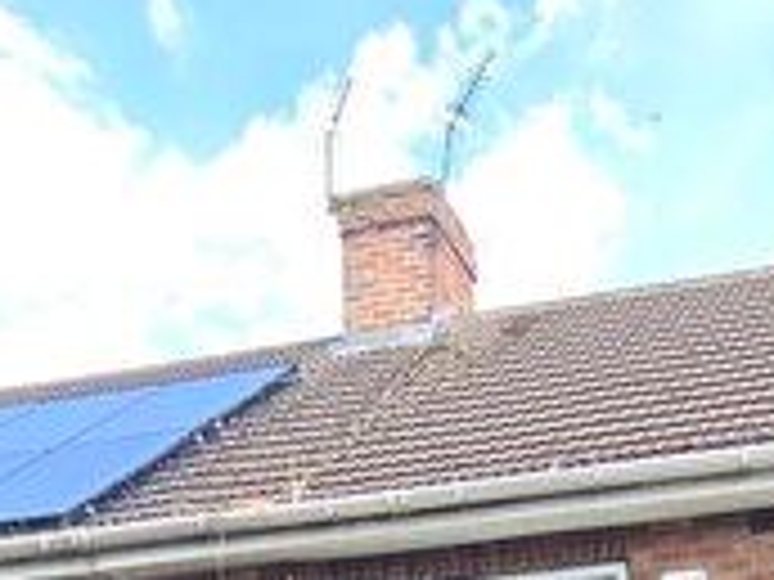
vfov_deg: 18.2
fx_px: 1185
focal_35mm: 53
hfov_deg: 33.3
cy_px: 1167
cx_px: 760
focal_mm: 2.2
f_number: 2.2
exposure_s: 1/499
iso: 50
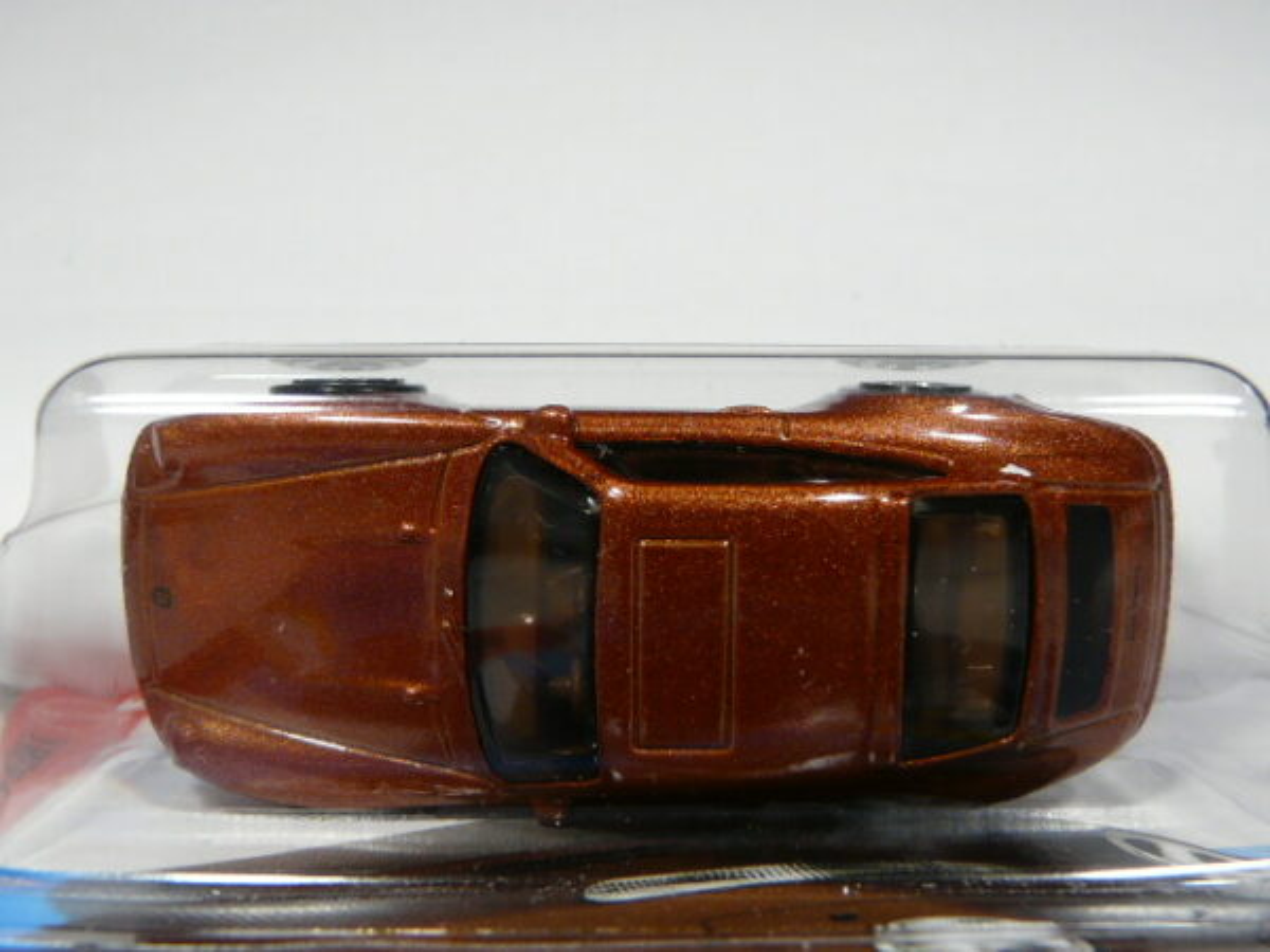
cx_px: 635
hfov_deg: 50.1
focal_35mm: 37
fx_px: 1357
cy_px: 476
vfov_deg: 38.7
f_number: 2.8
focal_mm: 4.6
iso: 100
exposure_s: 1/60
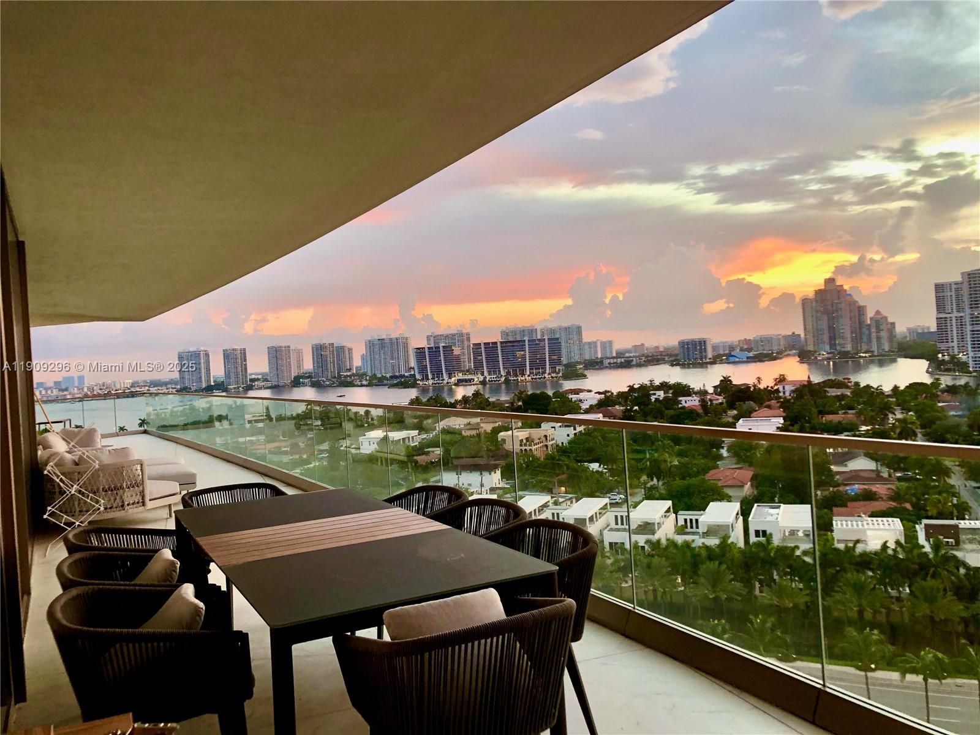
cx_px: 490
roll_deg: +4.8
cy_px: 368
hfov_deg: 63.4
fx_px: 793
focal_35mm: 28
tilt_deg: -1.1
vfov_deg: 49.7
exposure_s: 1/60
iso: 100
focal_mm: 3.99
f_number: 1.8
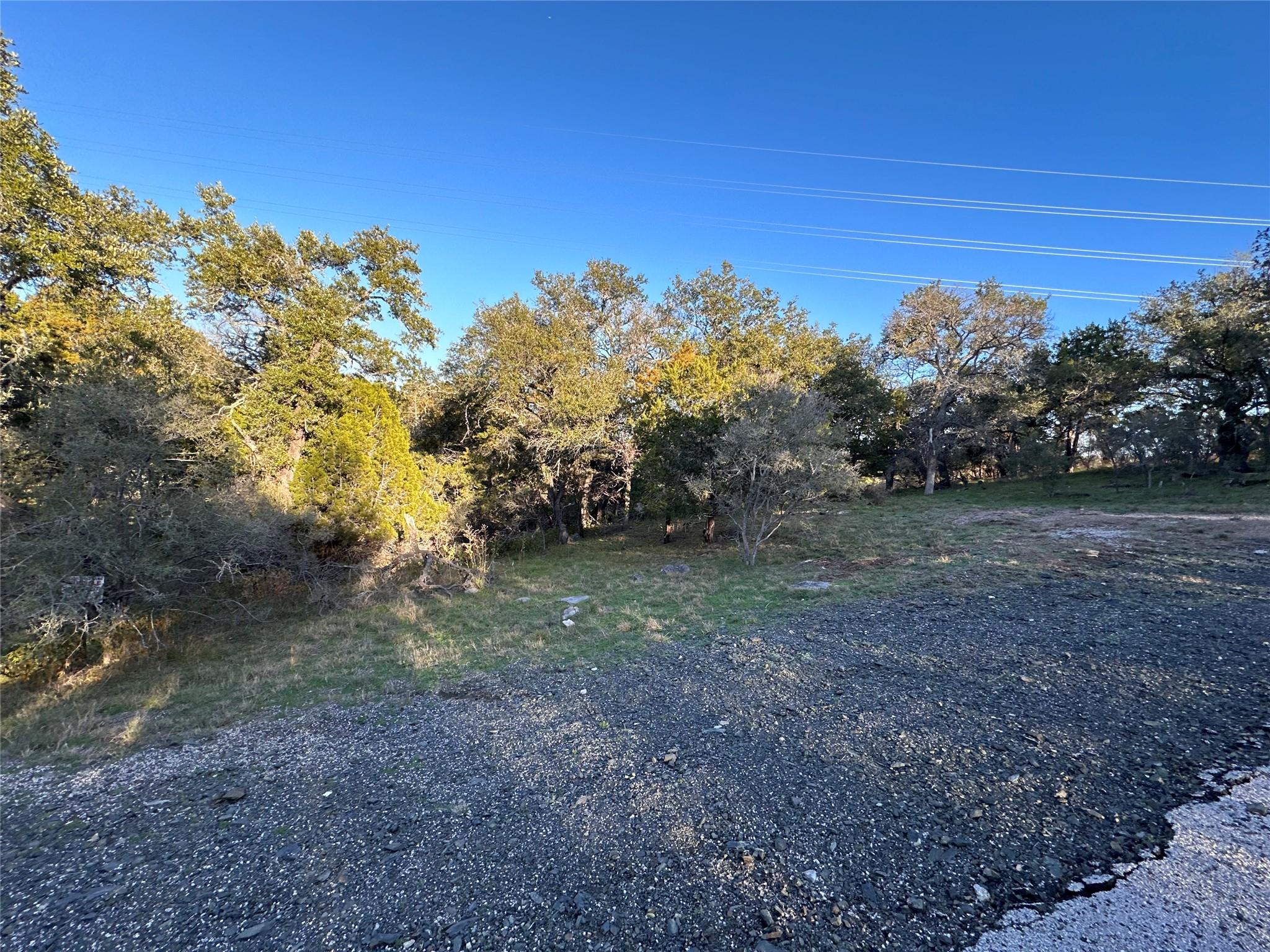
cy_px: 476
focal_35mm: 14
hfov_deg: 102.1
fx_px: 514
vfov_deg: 85.7
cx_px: 635
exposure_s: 1/424
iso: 40
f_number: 2.2
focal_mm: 2.22
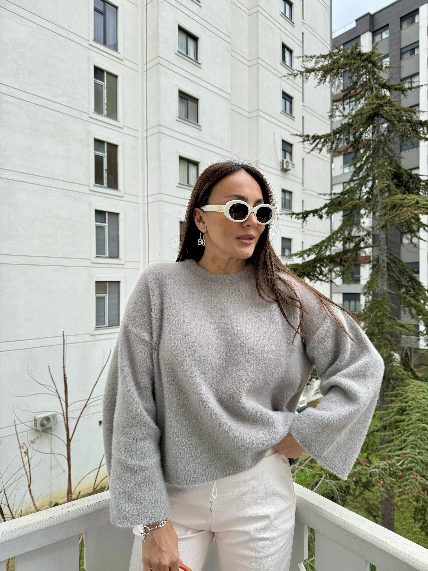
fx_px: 396
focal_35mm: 24
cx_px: 214
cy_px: 286
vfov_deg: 71.6
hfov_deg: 56.8
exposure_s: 1/354
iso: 80
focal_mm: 6.76
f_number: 1.78
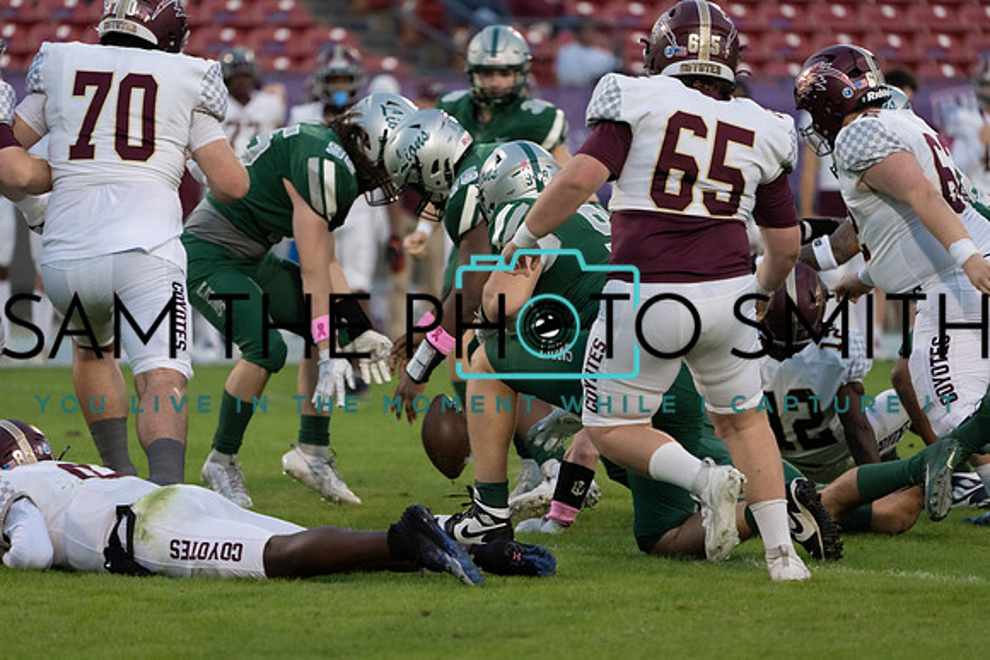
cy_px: 330
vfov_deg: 3.8
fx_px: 10012
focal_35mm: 364
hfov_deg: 5.7
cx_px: 495
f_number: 5.6
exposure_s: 1/1250
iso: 4000
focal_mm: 364
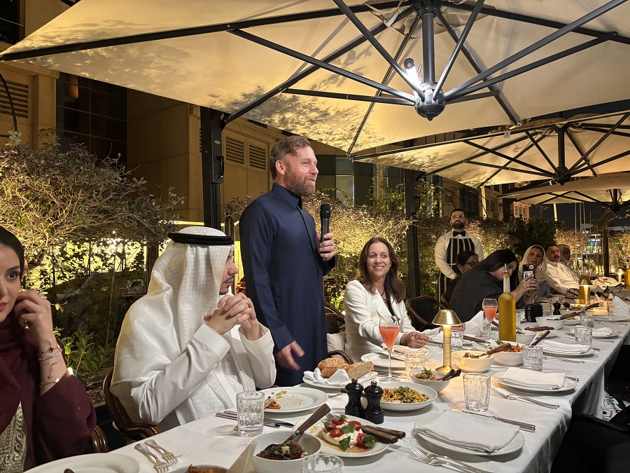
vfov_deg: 53.1
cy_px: 236
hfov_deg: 67.3
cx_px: 315
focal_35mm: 26
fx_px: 473
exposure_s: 1/31
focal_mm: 5.96
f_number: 1.6
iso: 500
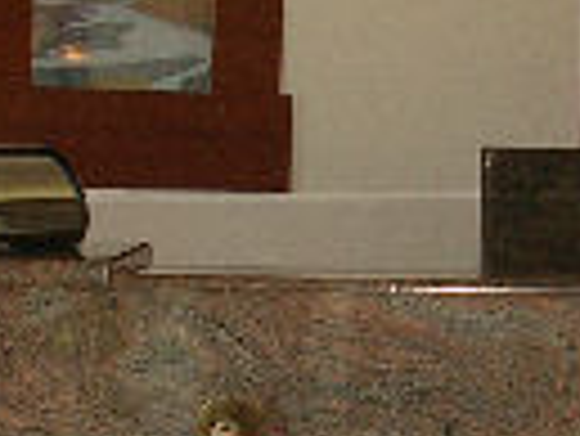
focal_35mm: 151
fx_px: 2532
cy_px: 346
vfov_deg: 9.8
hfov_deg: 13.0
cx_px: 477
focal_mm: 5.8
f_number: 2.8
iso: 75
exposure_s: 1/60.1
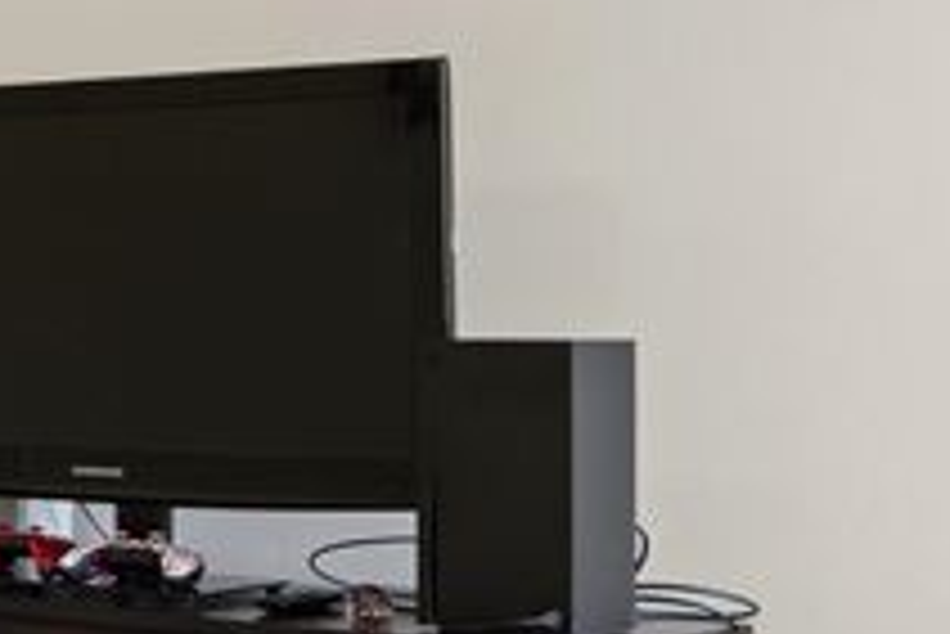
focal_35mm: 97
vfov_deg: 14.1
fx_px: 2561
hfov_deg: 16.2
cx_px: -959
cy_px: 330
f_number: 10
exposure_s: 1/10
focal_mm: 16
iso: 400
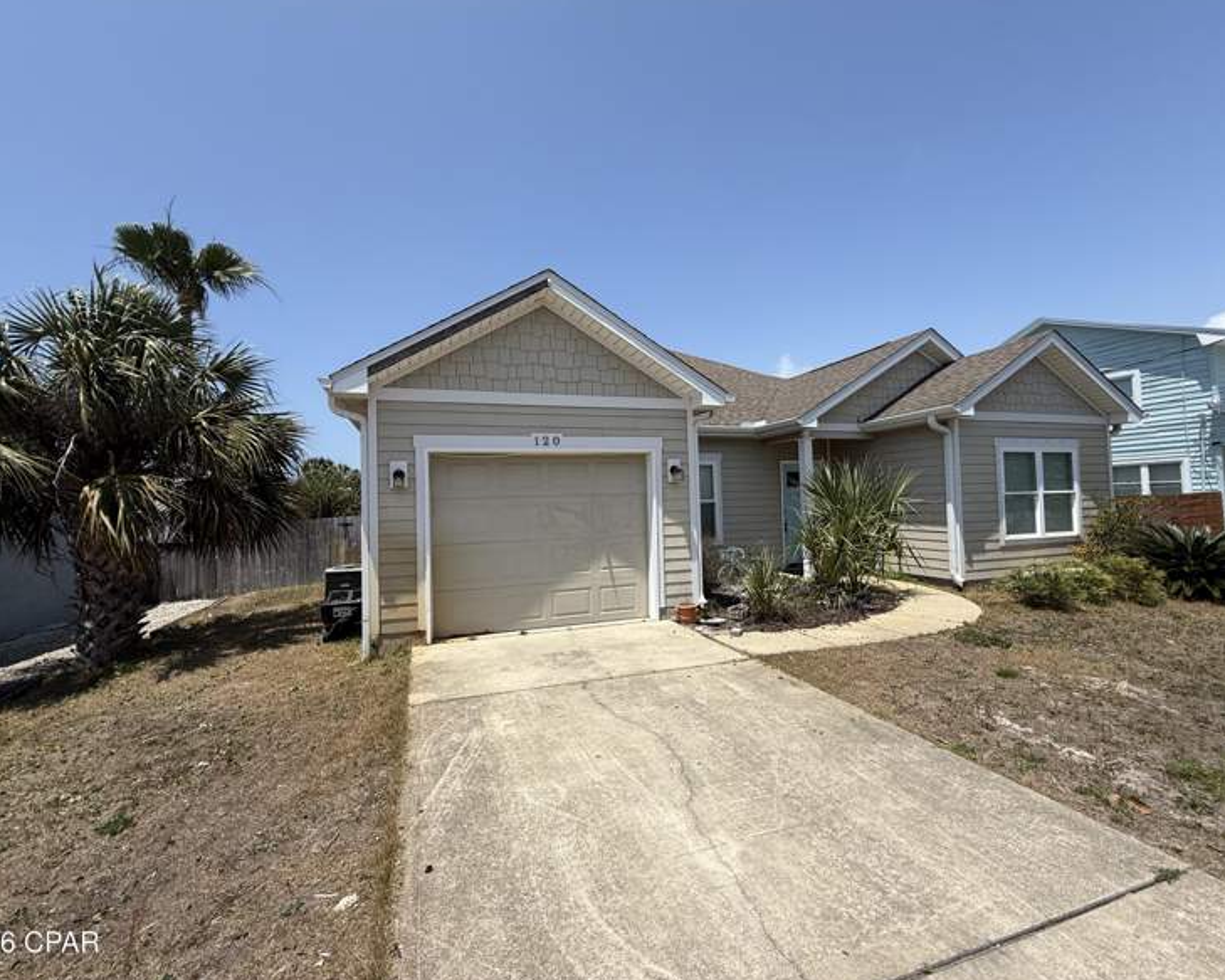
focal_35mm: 15
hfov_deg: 96.8
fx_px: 544
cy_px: 484
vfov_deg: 84.0
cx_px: 602
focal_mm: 2.22
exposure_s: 1/2506
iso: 50
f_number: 2.2
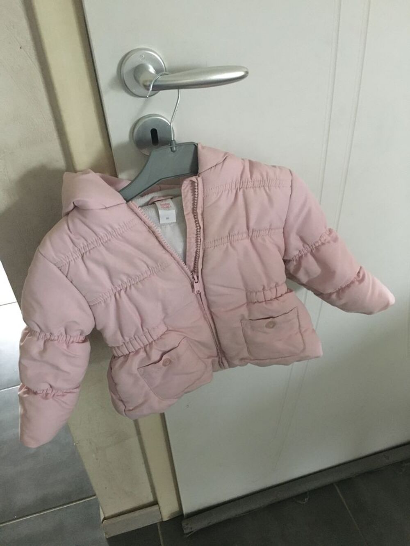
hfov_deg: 48.2
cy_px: 273
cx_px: 205
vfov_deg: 61.7
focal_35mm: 29
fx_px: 458
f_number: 2.2
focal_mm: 4.15
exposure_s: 1/17
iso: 400
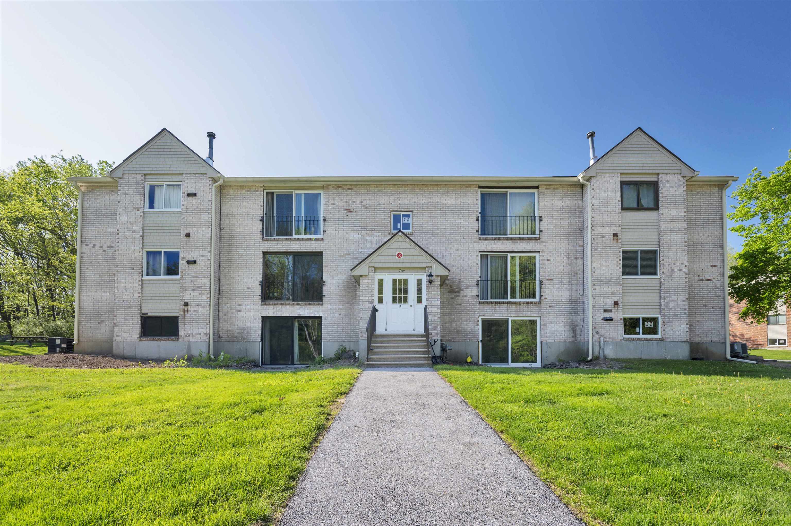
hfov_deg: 104.3
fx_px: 307
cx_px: 396
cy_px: 263
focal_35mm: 14
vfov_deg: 81.1
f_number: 7.1
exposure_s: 1/160
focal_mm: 14
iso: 250
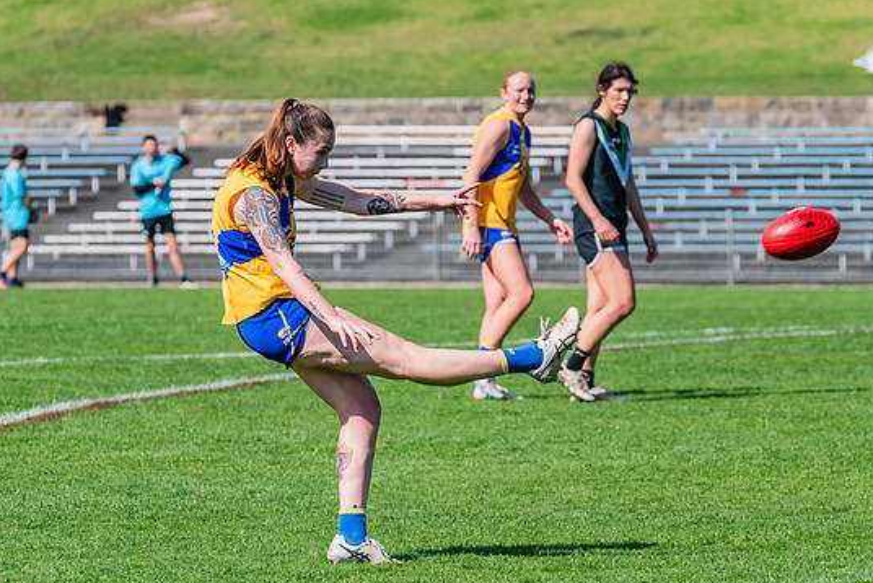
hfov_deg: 5.5
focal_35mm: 373
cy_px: 297
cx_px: 358
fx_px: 9050
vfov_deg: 3.7
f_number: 11
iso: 800
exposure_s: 1/1600
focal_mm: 290
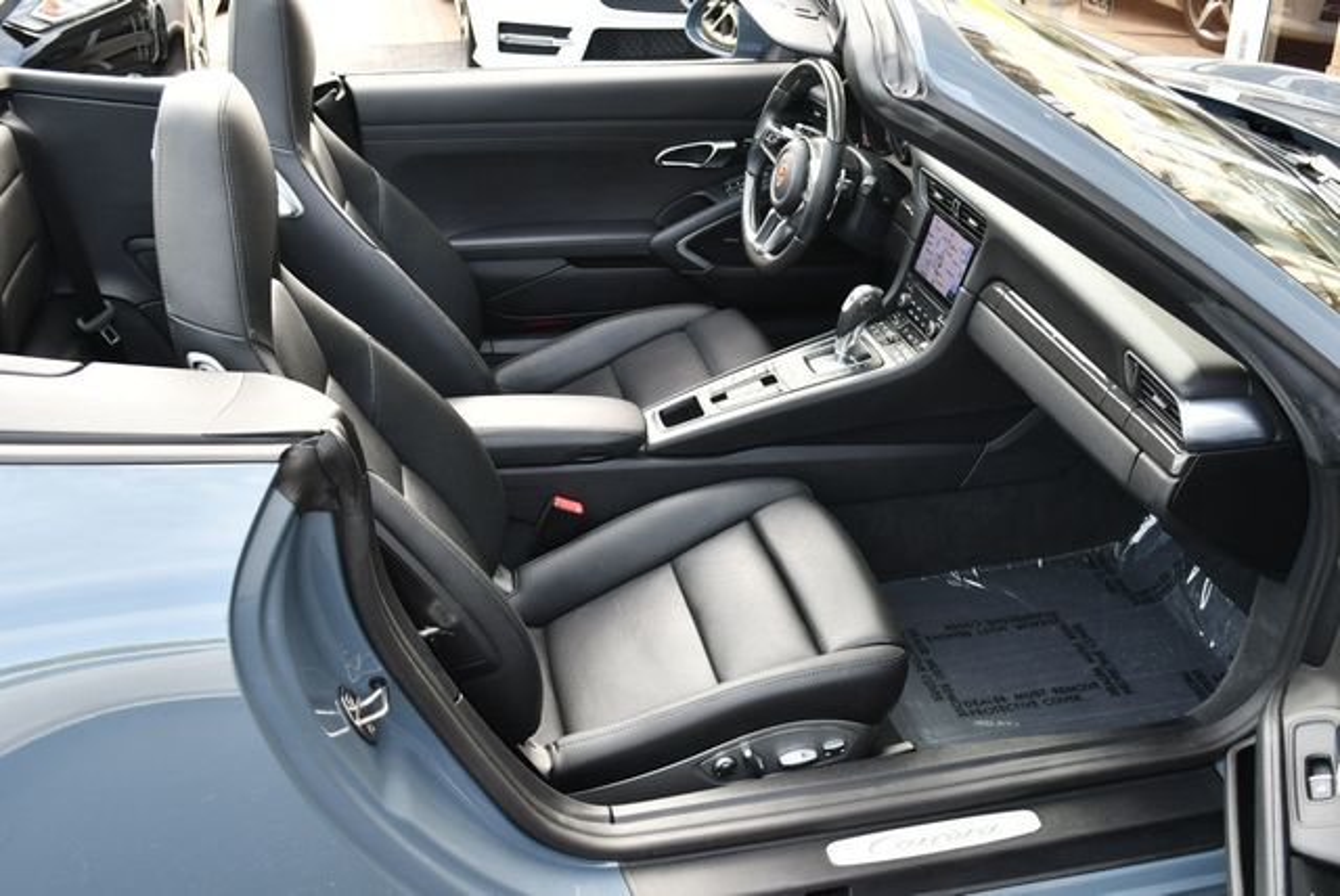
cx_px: 670
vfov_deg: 36.9
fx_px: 1341
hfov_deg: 53.1
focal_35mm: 36
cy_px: 448
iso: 400
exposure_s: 1/250
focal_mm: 18
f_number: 4
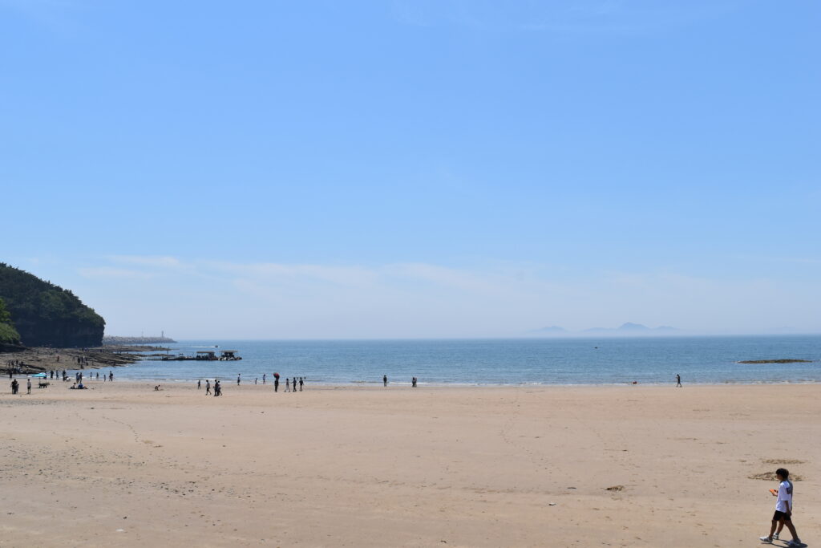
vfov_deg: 40.0
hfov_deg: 57.2
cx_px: 410
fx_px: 753
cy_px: 274
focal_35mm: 33
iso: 200
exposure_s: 1/500
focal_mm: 22
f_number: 11
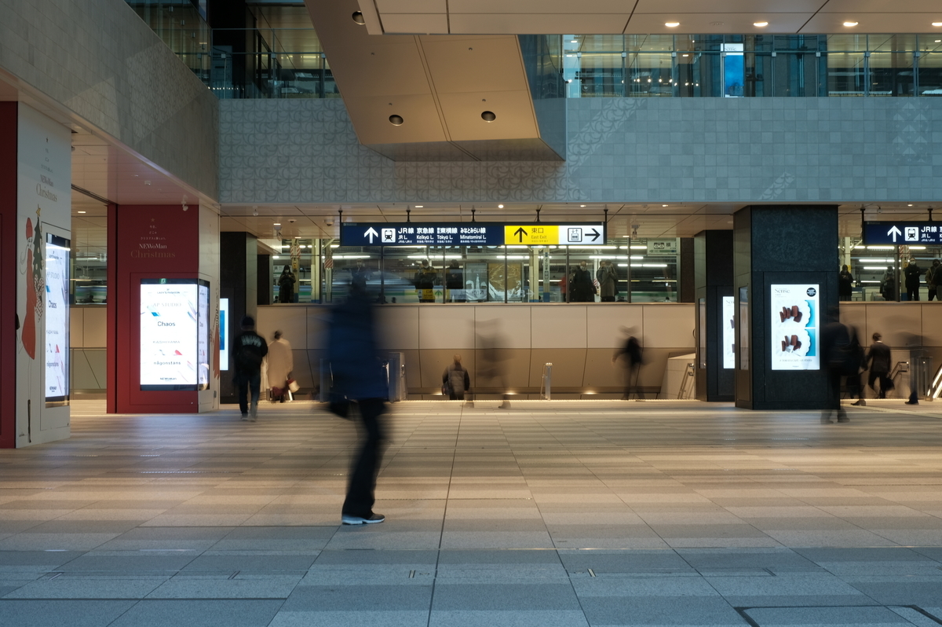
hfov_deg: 37.5
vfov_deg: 25.5
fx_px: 1386
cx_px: 471
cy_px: 314
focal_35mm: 53
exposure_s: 1/2.1
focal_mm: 35
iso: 200
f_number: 14
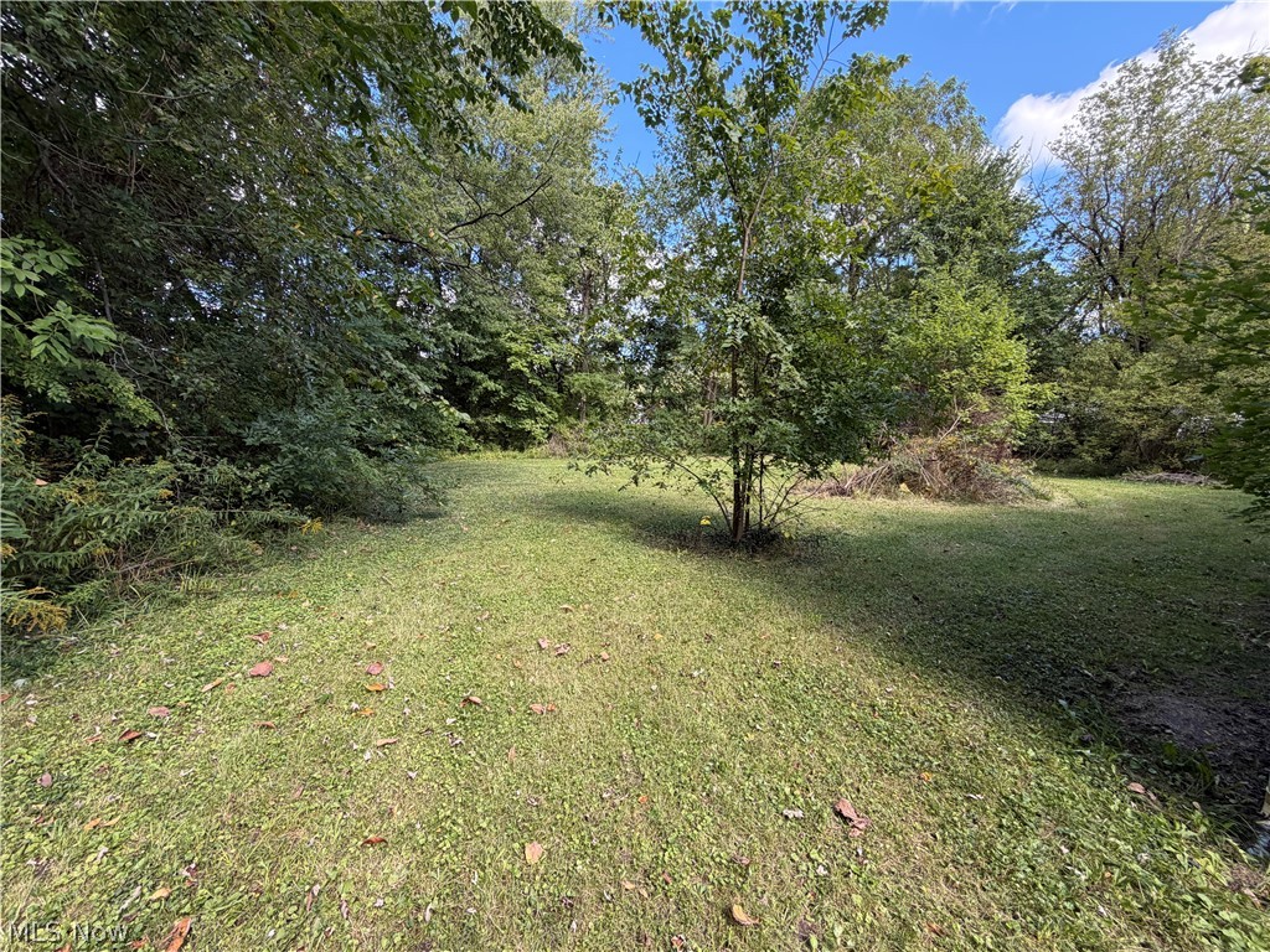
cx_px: 635
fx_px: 514
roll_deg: -0.3
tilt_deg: -5.4
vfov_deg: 85.7
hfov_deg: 102.1
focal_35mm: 14
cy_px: 476
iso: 50
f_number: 2.2
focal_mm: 2.22
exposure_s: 1/159
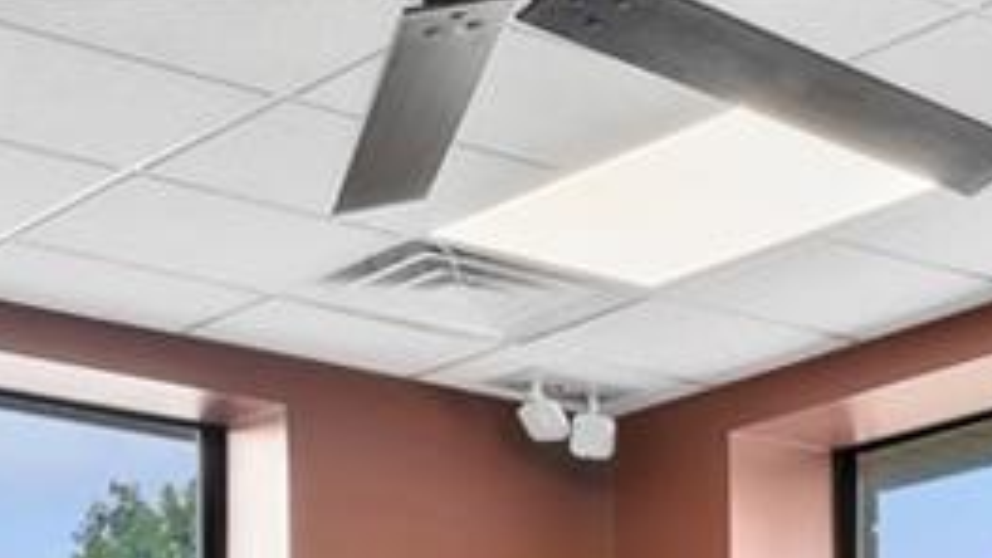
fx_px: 2999
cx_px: 1162
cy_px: 1144
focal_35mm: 114
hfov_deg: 17.9
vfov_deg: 9.8
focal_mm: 14
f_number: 11
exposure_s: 1/5
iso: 100
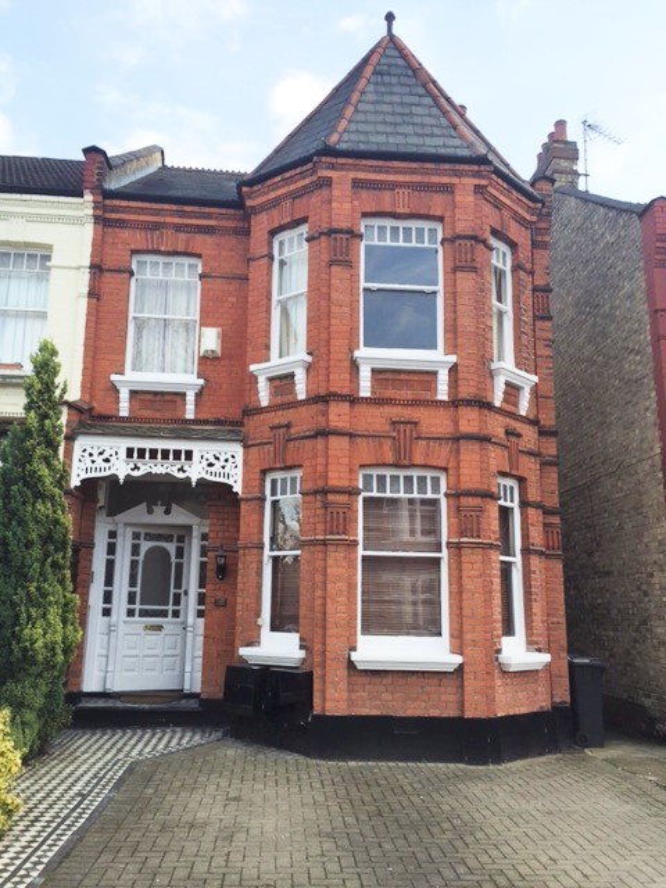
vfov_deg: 61.7
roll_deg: -1.9
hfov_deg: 48.2
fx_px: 744
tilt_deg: +14.8
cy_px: 444
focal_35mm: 29
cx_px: 333
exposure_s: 1/425
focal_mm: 4.15
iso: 32
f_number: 2.2
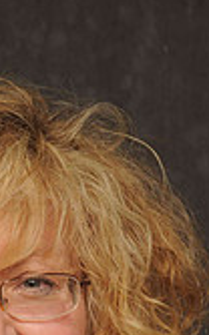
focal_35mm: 288
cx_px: -41
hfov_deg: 4.5
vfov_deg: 7.2
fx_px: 2631
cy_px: 409
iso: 200
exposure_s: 1/60
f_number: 6.3
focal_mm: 70
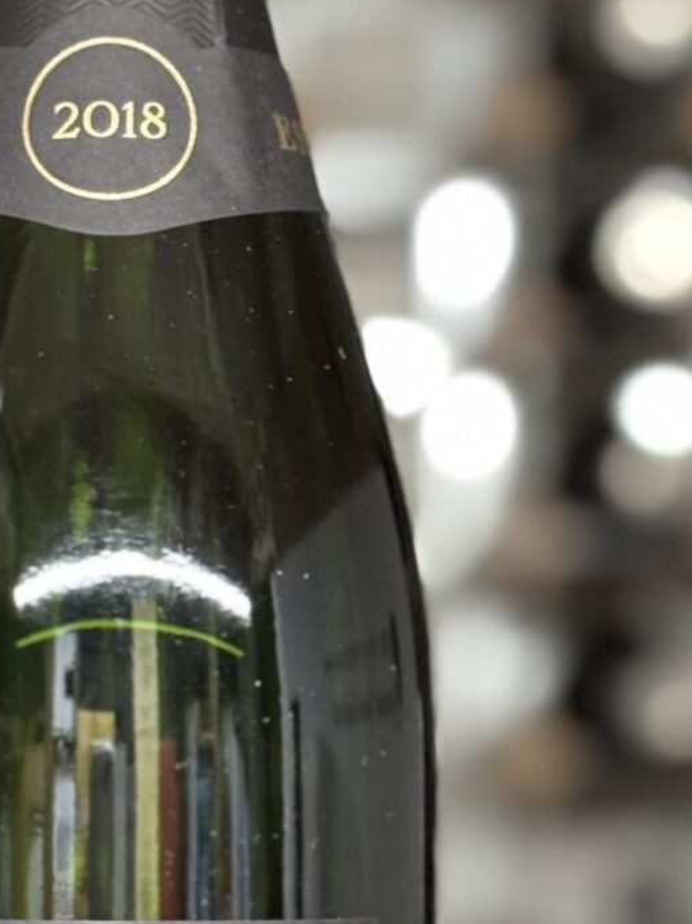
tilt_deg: +5.0
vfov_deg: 12.7
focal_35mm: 155
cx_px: 90
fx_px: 4133
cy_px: 375
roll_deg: +0.2
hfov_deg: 9.5
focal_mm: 5.96
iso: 200
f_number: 1.6
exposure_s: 1/33
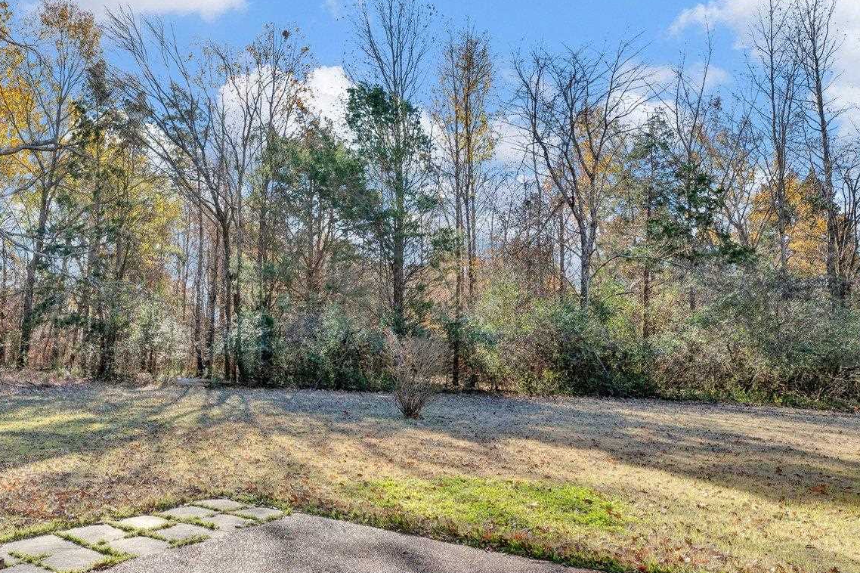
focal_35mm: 27
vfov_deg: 47.3
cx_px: 274
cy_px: 301
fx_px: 653
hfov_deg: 64.6
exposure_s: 1/400
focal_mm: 15.2
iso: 400
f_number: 8
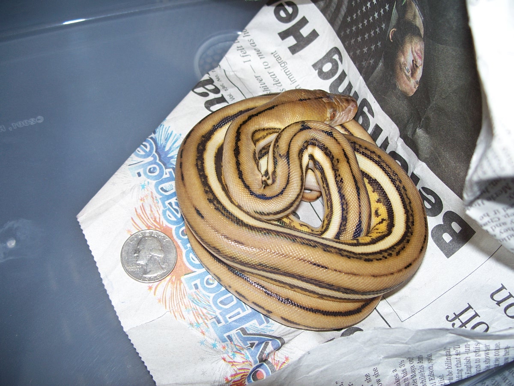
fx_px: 549
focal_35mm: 37
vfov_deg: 38.7
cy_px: 193
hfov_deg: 50.1
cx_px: 257
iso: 80
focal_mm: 7.8
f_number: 2.8
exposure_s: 1/60
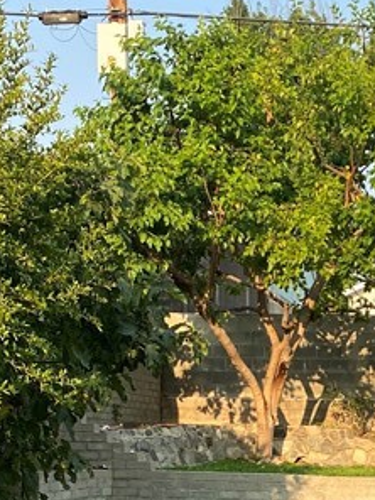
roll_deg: -0.6
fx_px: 1300
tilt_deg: -5.0
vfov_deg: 20.4
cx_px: 451
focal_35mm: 90
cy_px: 593
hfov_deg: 15.8
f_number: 1.8
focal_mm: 4.25
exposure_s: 1/752
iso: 32
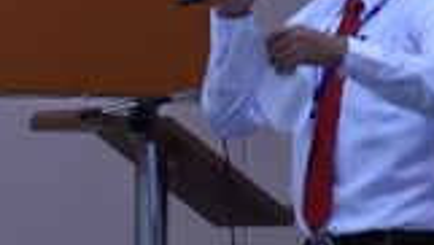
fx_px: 3744
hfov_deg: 6.6
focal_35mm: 325
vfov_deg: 3.8
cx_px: 340
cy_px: 156
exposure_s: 1/20
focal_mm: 52
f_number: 6.3
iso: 640
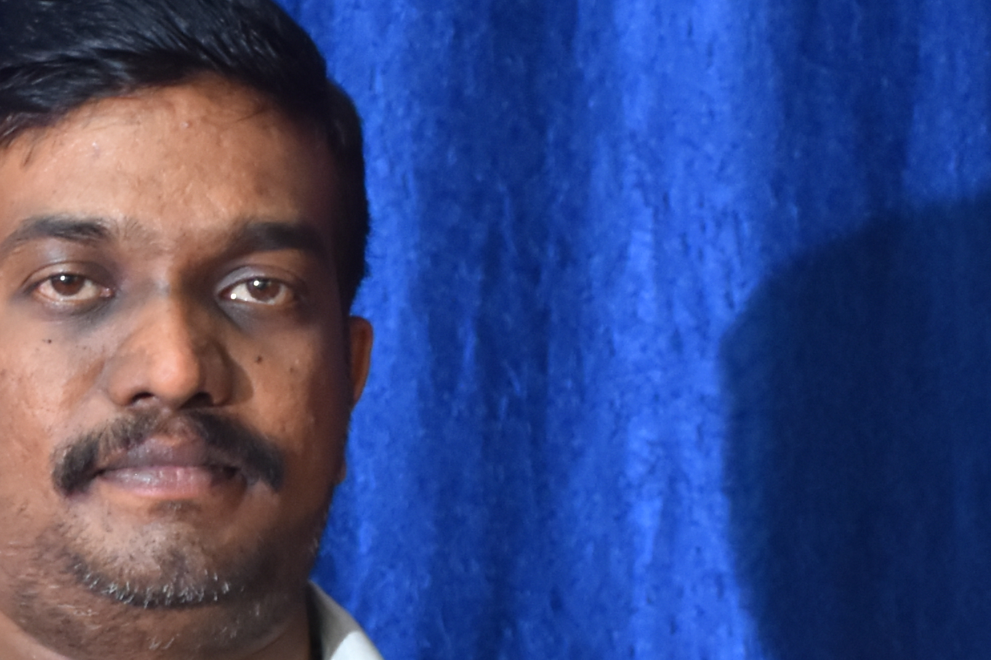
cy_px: 1057
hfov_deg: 7.1
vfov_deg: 4.7
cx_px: 11
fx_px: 7982
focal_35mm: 290
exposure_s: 1/60
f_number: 4.5
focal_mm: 48
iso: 640
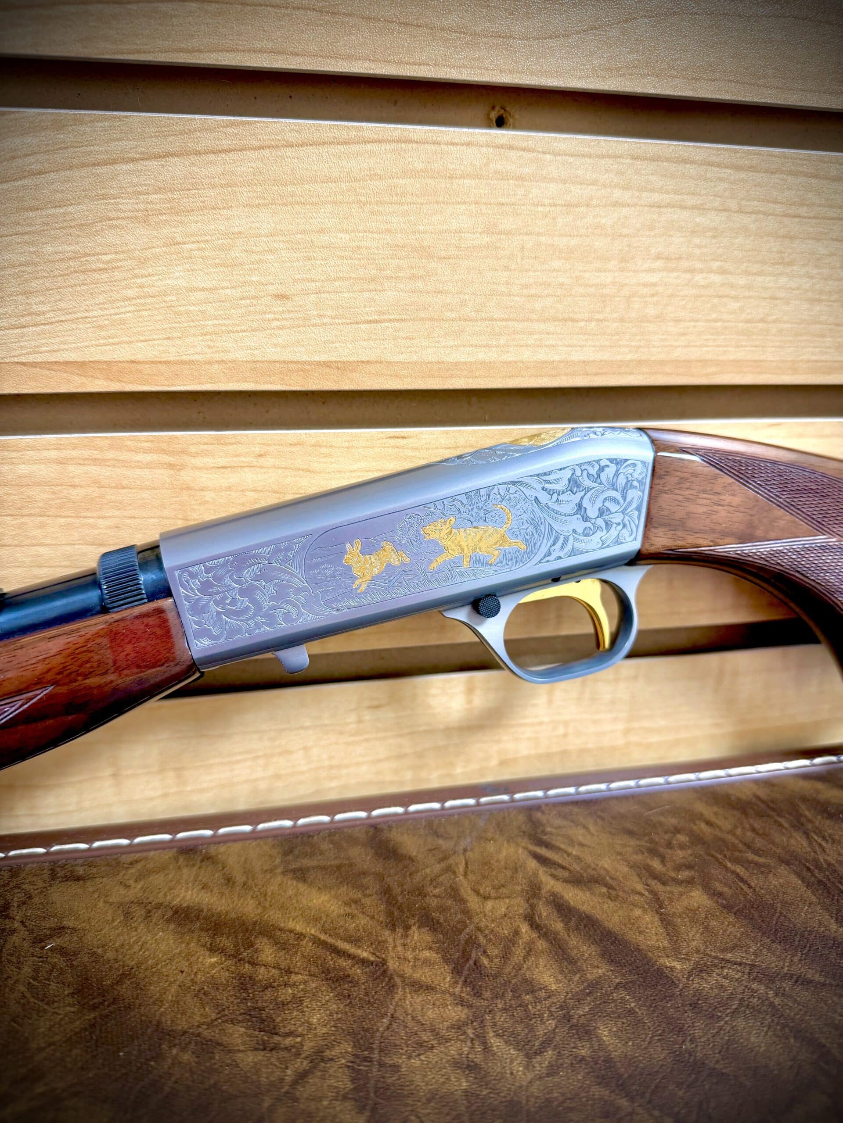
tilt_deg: -17.4
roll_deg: -1.0
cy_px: 562
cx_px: 422
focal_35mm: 24
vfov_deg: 71.6
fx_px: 779
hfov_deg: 56.8
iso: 125
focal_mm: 6.76
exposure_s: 1/60
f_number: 1.78
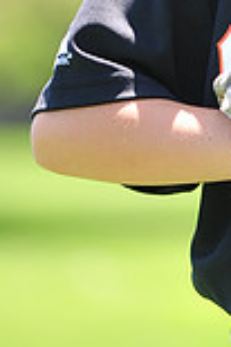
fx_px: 5942
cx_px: 372
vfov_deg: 3.3
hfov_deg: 2.2
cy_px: -208
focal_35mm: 616
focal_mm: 165
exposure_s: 1/320
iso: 200
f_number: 4.5
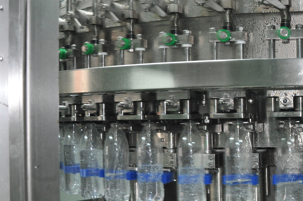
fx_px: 496
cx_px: 321
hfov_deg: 30.8
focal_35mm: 59
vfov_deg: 22.9
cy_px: 113
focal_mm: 18
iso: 800
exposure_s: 1/60
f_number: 3.5
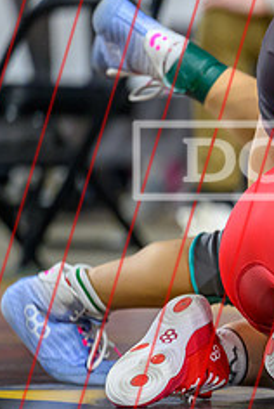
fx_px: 7387
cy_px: 247
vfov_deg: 3.2
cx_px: 603
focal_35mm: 649
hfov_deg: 2.1
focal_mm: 195
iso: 3200
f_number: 2.8
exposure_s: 1/800
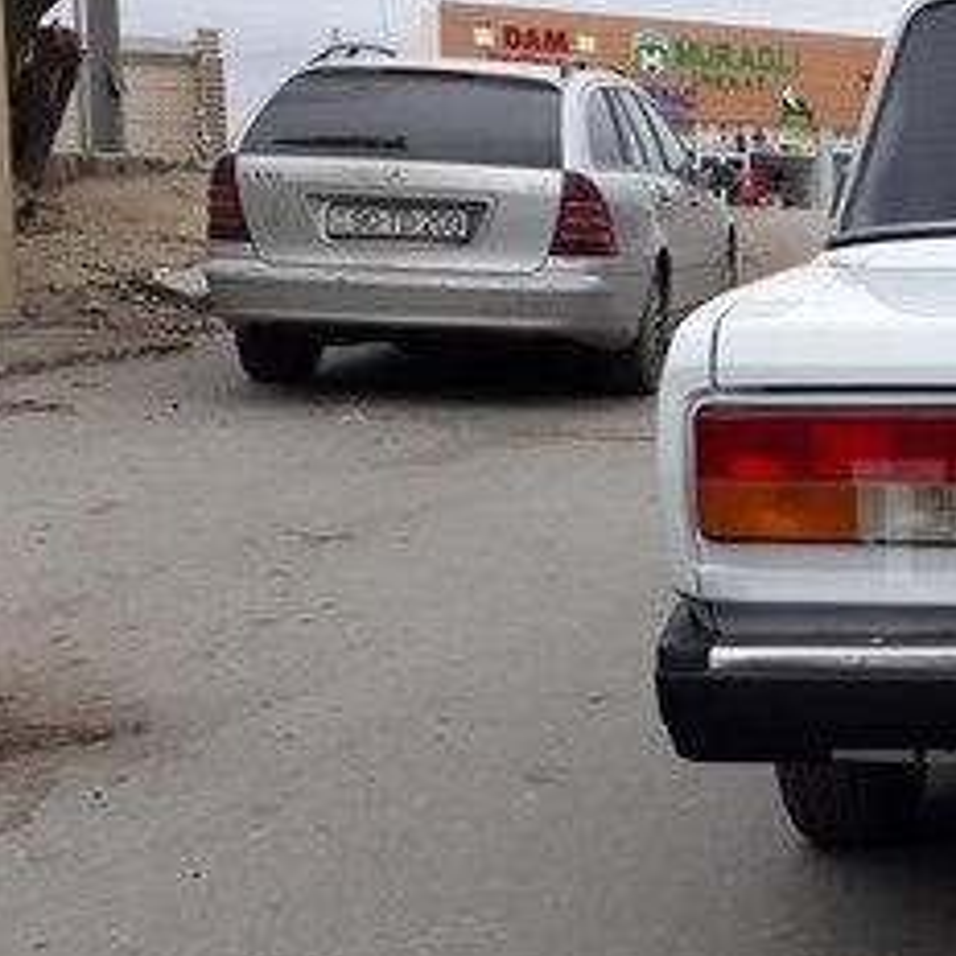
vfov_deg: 25.3
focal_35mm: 68
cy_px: 521
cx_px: 1273
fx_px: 2125
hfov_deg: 22.4
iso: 40
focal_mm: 3.6
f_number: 1.9
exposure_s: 1/413
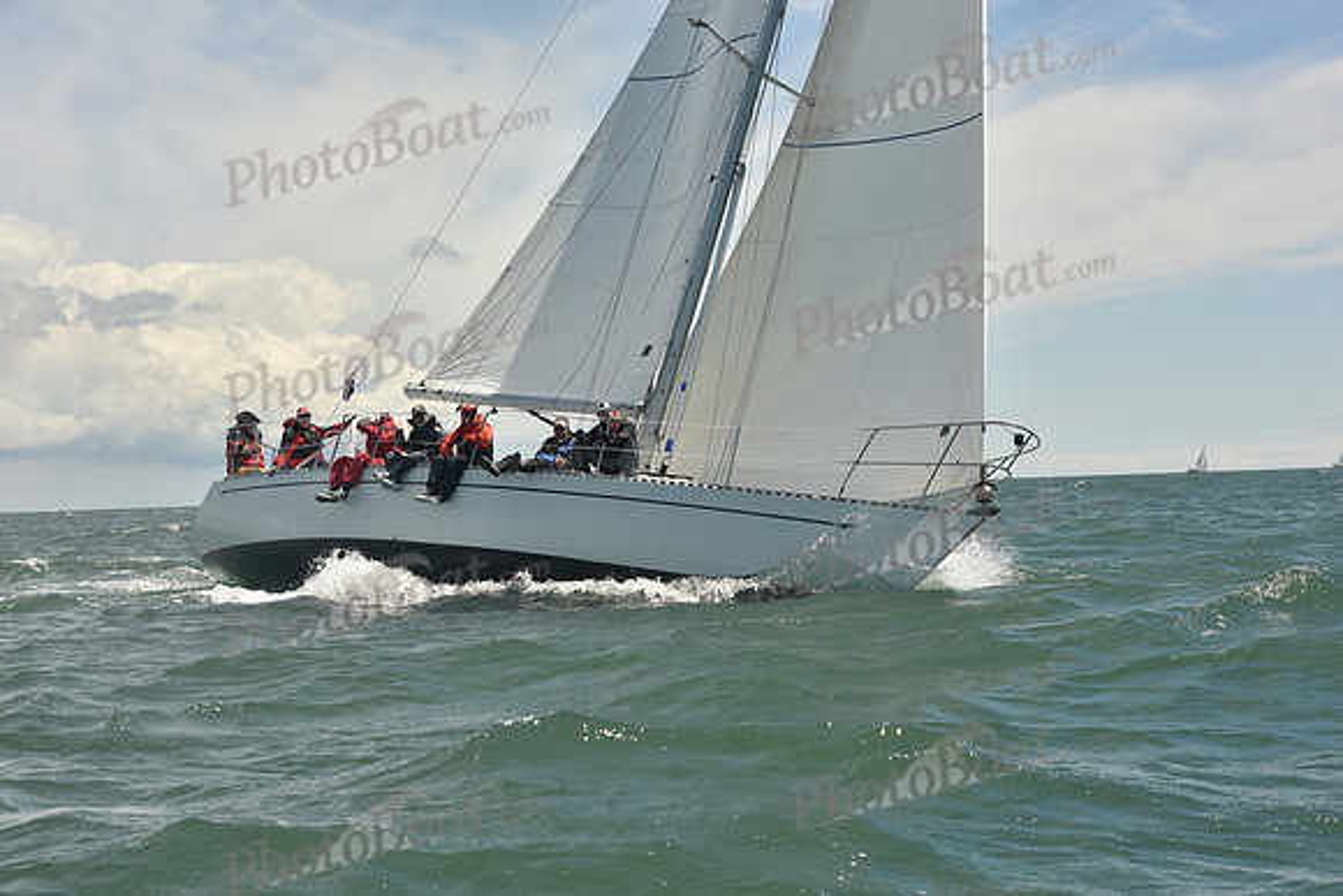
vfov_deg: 19.5
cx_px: 672
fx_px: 2612
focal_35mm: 70
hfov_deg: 28.8
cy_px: 448
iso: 320
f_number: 13
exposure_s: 1/800
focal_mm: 70
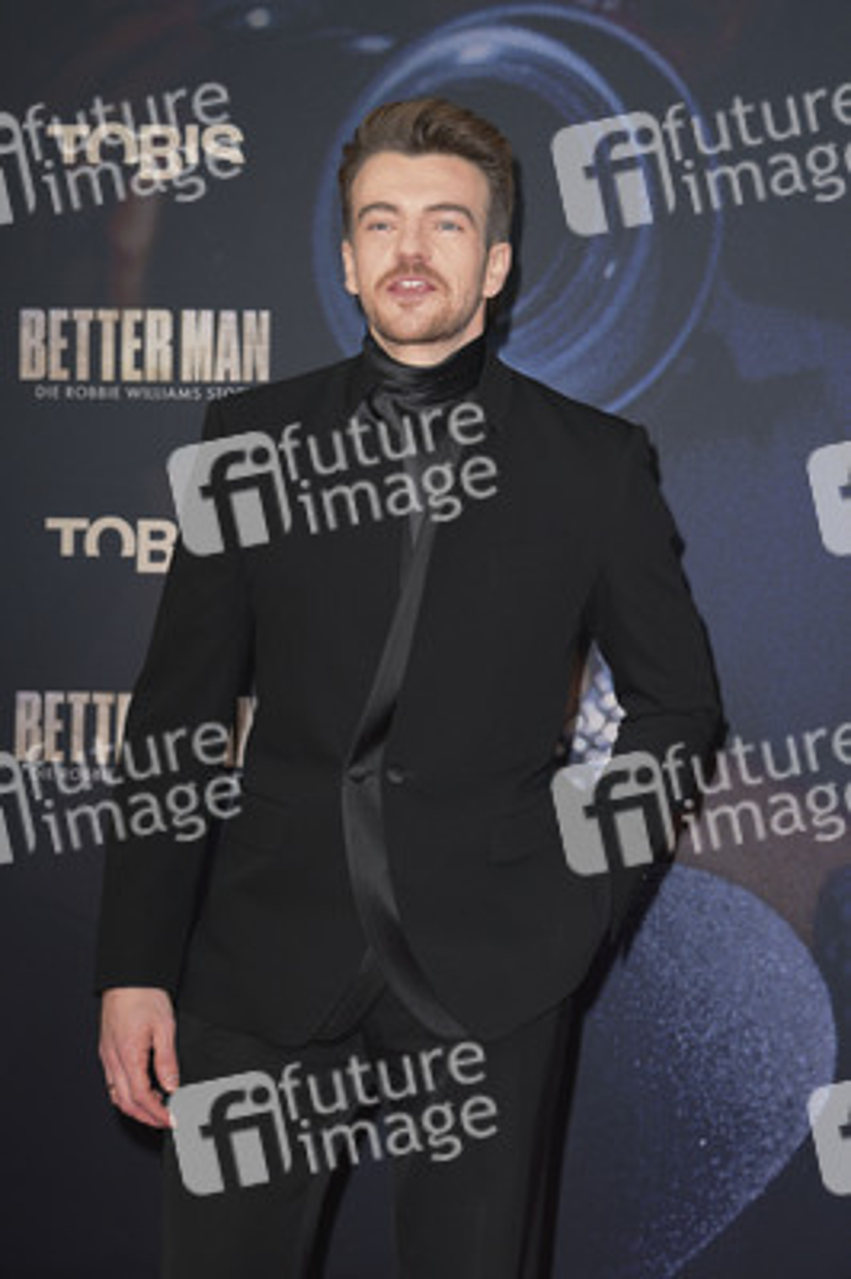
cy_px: 640
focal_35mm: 78
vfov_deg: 26.0
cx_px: 426
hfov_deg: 17.5
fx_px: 2770
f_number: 6.3
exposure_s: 1/250
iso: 2000
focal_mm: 78
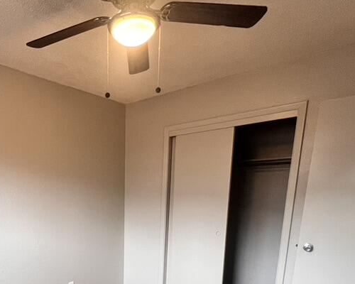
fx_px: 273
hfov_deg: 61.9
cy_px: 256
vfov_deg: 49.0
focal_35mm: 26
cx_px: 84
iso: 250
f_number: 1.8
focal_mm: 1.57
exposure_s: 1/73
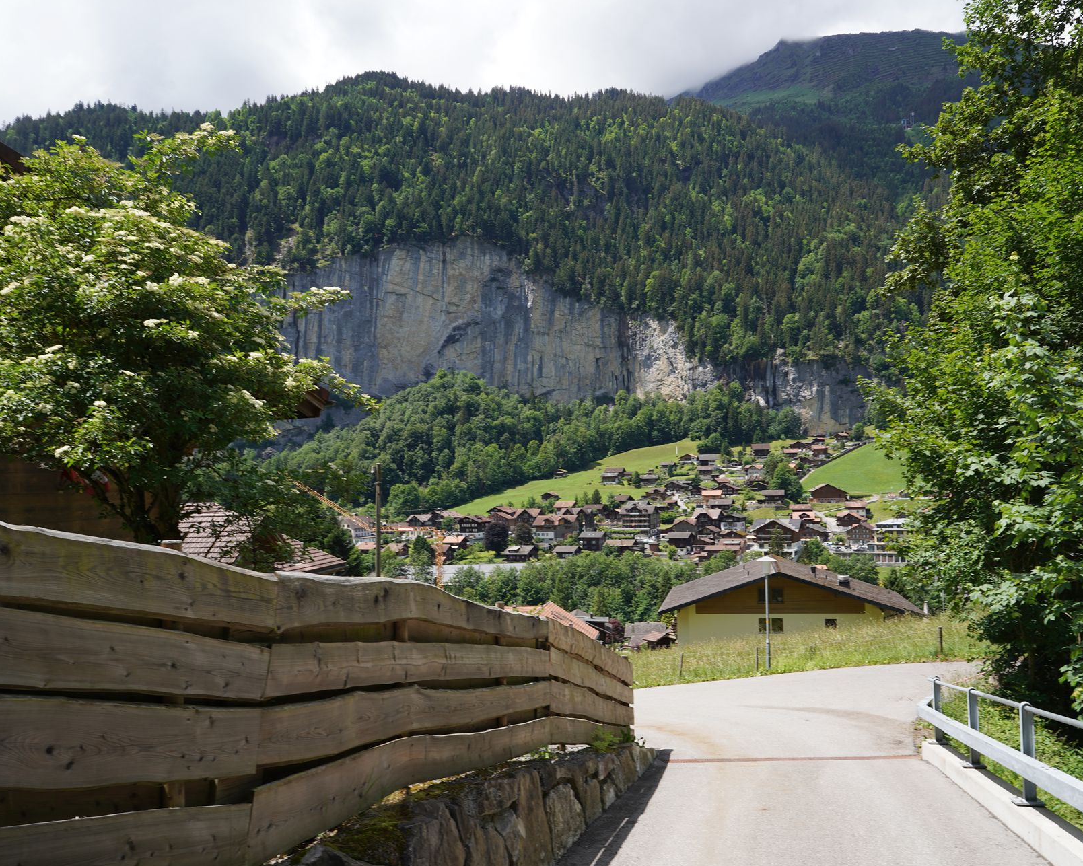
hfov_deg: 62.0
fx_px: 897
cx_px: 617
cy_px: 435
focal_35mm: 28
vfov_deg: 51.5
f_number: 11
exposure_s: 1/100
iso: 100
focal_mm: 24
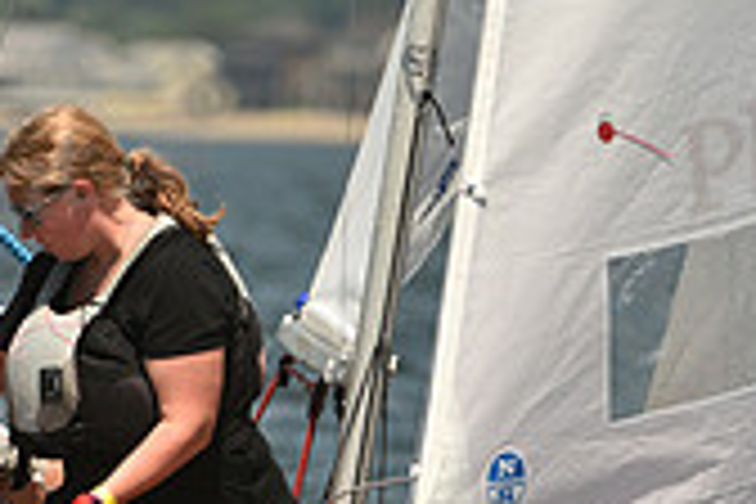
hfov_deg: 1.8
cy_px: 394
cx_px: 450
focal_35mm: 1173
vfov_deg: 1.2
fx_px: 24631
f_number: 6.3
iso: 250
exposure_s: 1/1600
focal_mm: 340
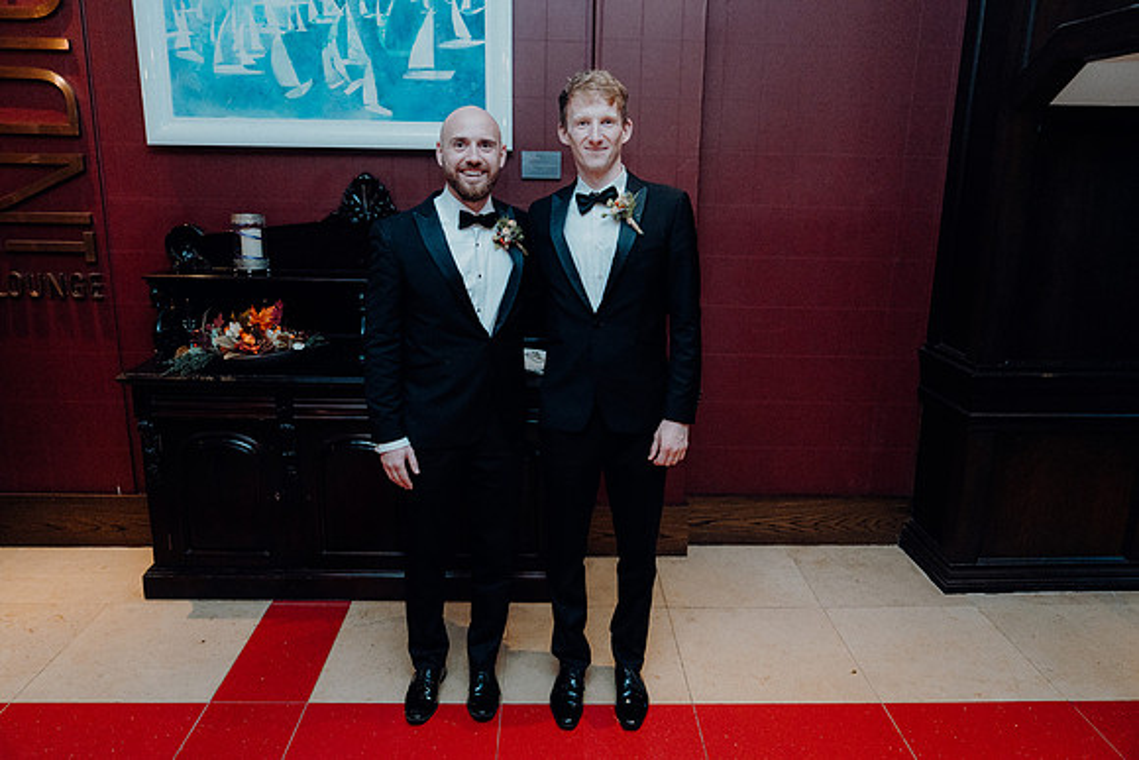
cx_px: 570
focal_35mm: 26
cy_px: 380
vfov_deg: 49.6
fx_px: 823
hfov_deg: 69.4
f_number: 3.5
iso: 3200
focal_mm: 26
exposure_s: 1/160
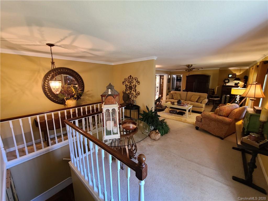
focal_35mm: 13
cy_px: 100
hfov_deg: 106.2
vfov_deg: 89.9
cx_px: 134
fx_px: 101
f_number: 2.2
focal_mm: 2.2
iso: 320
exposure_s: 1/29
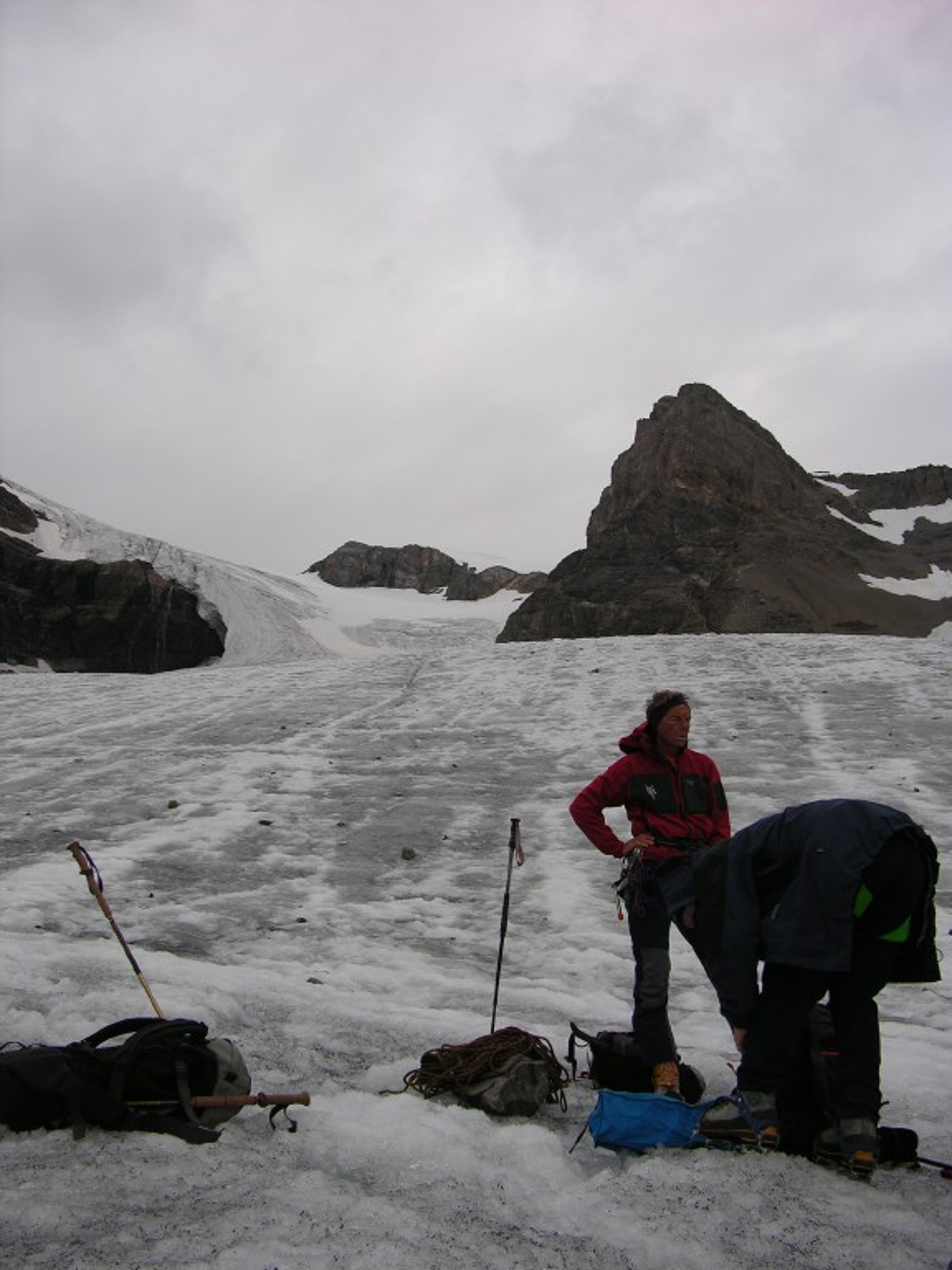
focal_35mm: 35
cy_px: 635
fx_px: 1283
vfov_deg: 52.6
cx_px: 476
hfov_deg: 40.7
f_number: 3.5
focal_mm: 8.9
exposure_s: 1/68.4
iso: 50
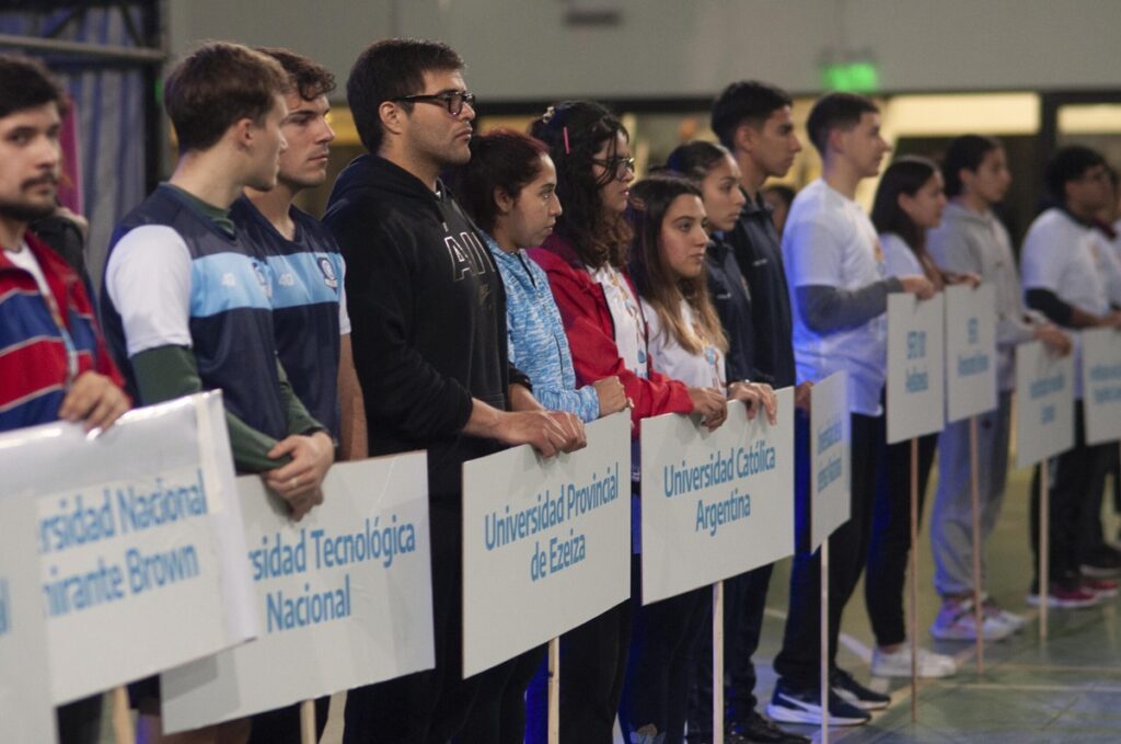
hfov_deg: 16.1
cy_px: 372
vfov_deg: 10.7
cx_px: 560
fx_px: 3963
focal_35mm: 128
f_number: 3.2
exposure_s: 1/125
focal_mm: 85
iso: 1250
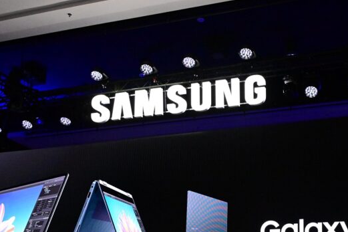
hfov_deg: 34.7
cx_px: 234
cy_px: 196
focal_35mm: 57
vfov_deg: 23.3
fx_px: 551
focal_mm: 29
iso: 6400
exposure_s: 1/90
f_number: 6.7
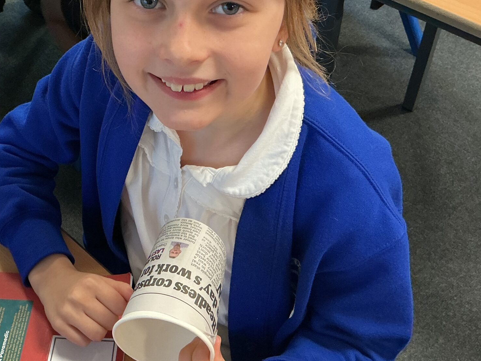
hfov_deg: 37.6
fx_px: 695
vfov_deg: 29.1
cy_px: 171
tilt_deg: -47.2
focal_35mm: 50
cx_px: 146
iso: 125
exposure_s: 1/50
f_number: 1.8
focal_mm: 3
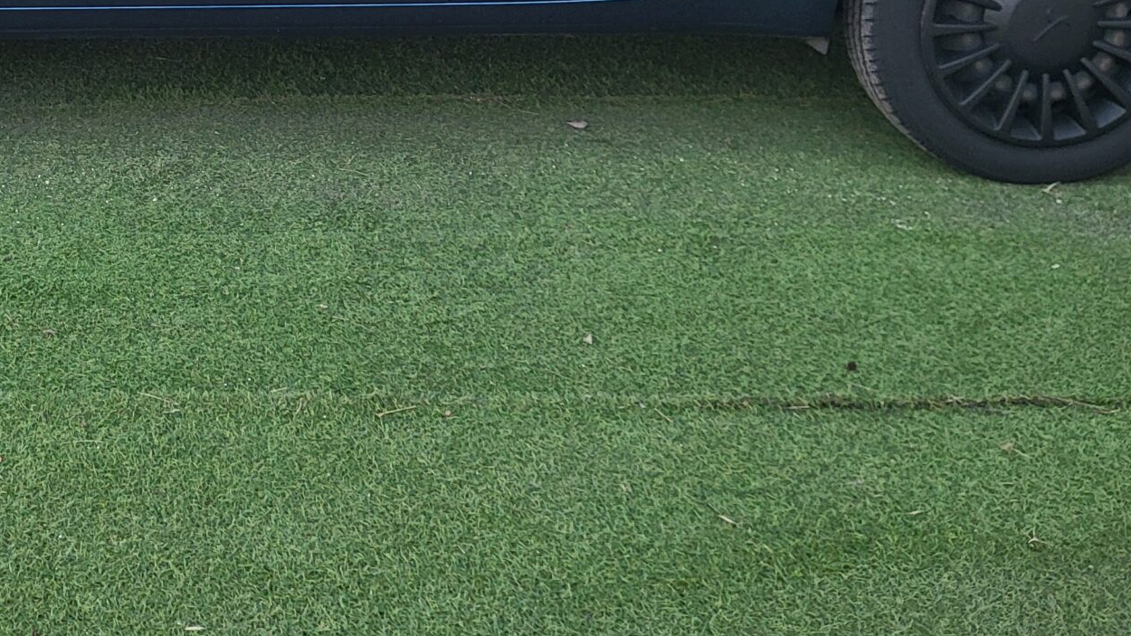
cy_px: -215
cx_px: 242
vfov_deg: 19.0
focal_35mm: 58
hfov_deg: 35.0
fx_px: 1739
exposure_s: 1/121
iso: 50
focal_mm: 4.25
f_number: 1.8
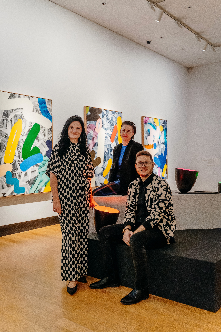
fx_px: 313
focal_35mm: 34
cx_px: 110
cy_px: 166
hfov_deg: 38.9
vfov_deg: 55.8
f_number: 2.8
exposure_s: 1/500
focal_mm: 34
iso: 4000
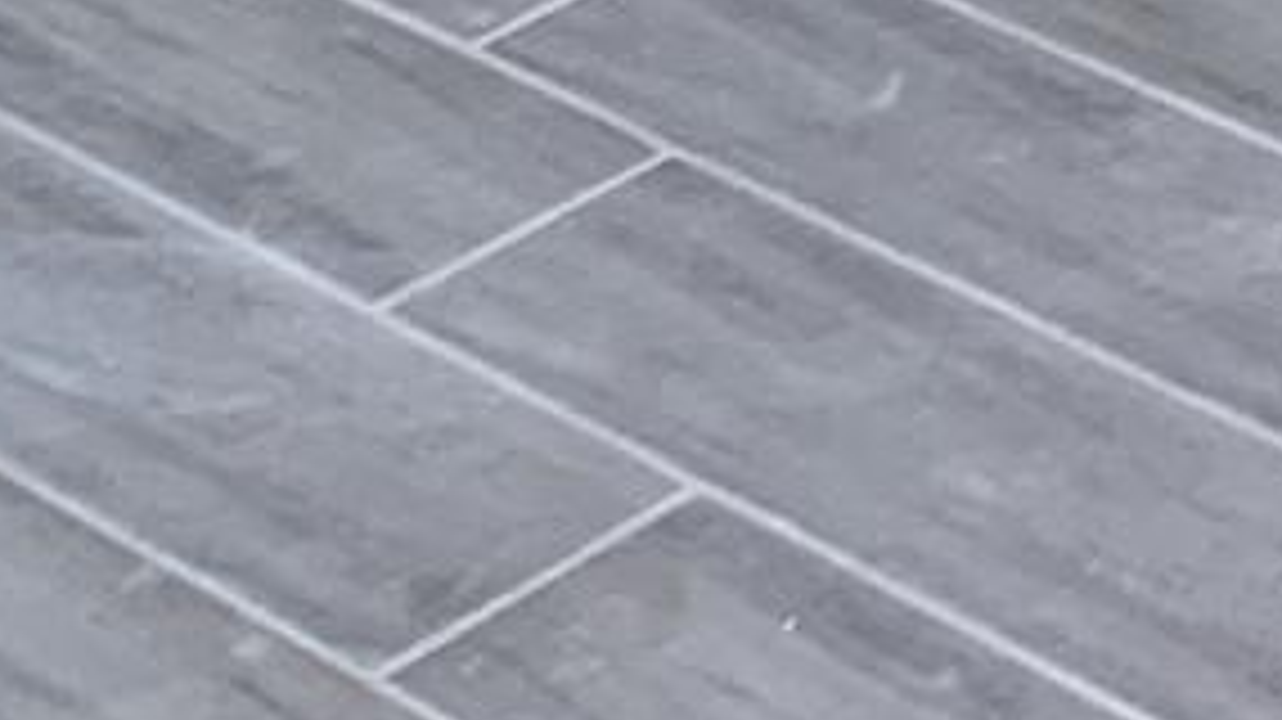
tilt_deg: -3.9
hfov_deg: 10.7
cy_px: -2718
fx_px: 6762
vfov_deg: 5.1
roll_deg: +1.3
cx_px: 1300
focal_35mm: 199
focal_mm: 4.25
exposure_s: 1/120
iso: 50
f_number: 1.8
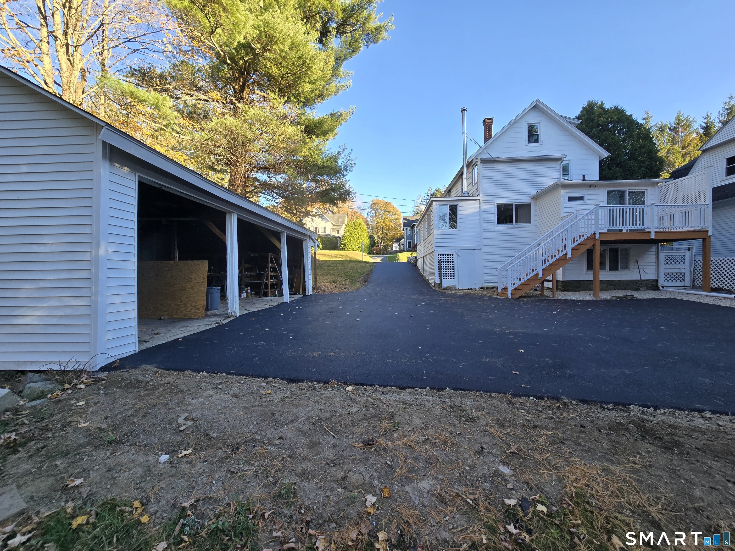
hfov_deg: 106.2
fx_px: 276
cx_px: 368
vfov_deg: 89.9
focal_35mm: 13
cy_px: 276
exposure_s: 1/342
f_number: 2.2
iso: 50
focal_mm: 2.2
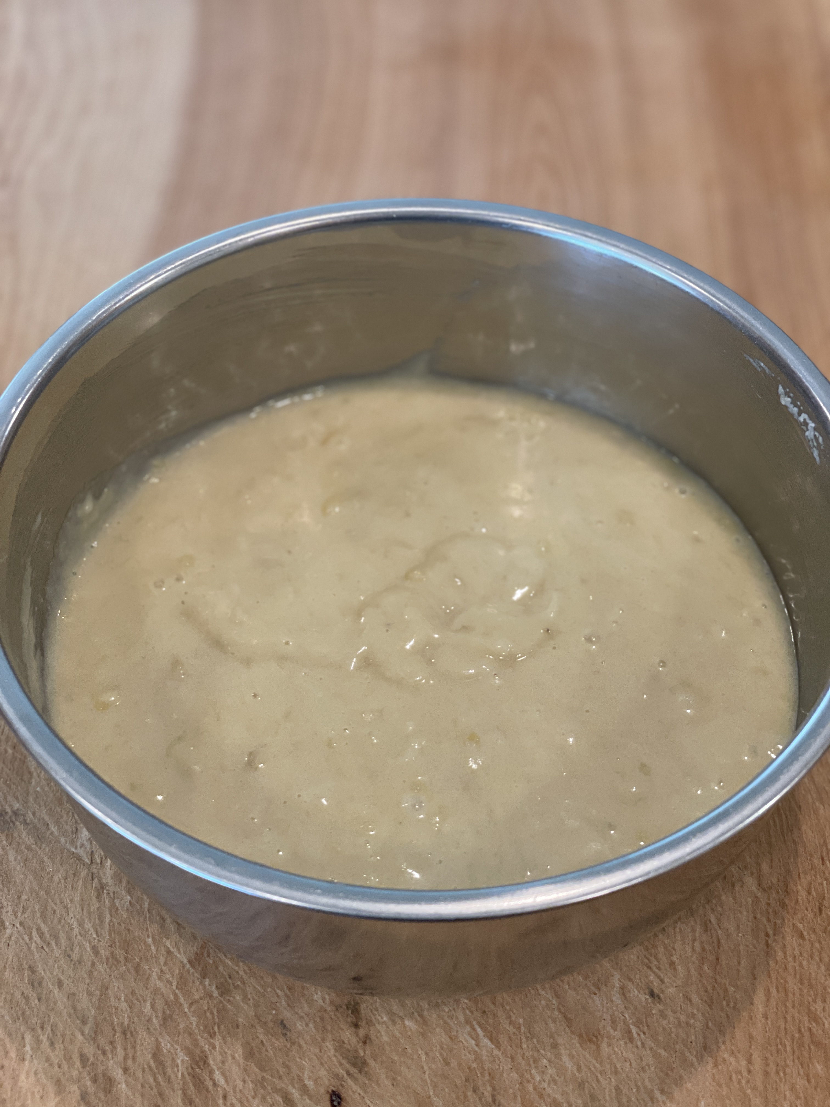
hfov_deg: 28.0
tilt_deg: -50.8
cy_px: 554
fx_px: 1662
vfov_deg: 36.8
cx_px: 415
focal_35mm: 52
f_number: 2
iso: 200
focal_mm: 6
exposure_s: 1/120
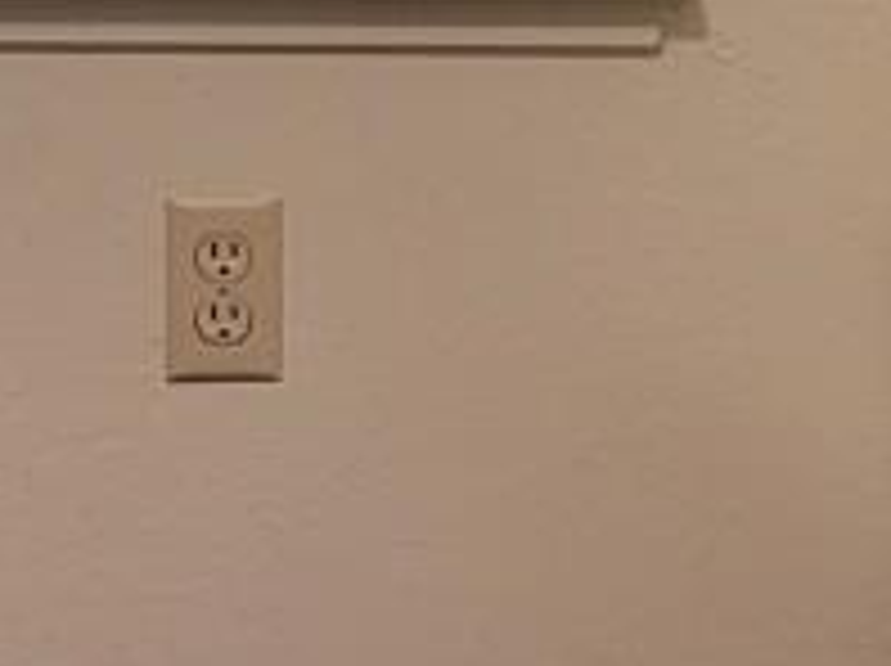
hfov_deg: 9.9
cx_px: -194
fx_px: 5065
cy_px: 583
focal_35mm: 197
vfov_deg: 7.5
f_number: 1.8
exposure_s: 1/45
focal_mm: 5.4
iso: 320
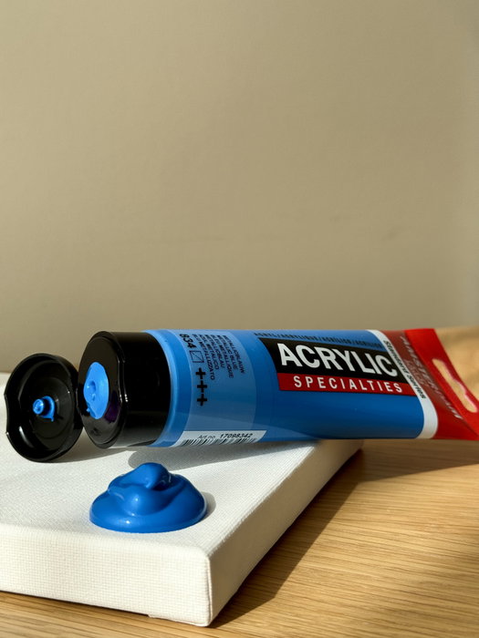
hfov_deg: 30.3
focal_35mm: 48
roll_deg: +0.1
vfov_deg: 39.7
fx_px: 886
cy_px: 319
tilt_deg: -8.5
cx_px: 240
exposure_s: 1/900
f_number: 1.78
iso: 64
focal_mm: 6.86
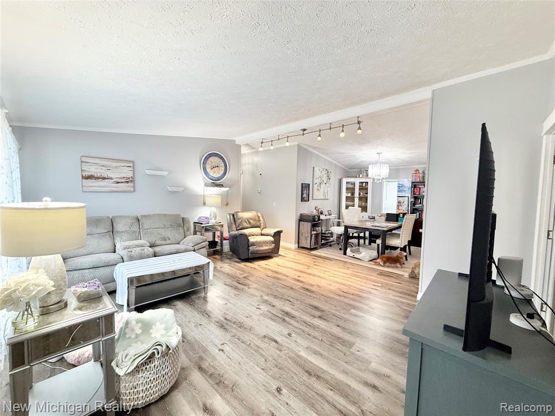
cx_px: 278
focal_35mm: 14
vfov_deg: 85.7
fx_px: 224
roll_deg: -1.2
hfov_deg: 102.1
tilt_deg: -3.1
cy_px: 208
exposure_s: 1/60
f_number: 2.2
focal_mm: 2.22
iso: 200
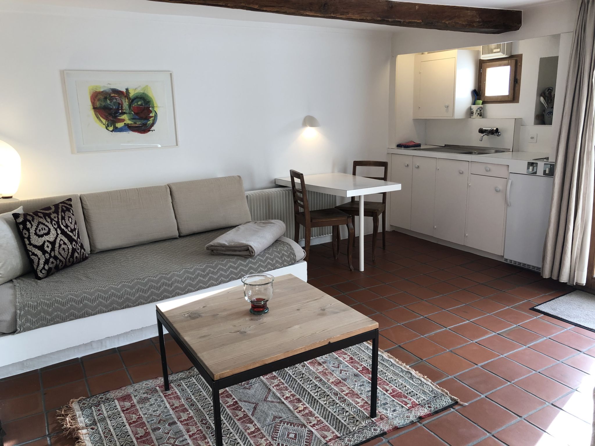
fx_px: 481
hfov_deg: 63.4
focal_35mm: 28
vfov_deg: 49.7
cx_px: 298
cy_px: 223
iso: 32
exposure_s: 1/100
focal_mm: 4
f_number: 1.8
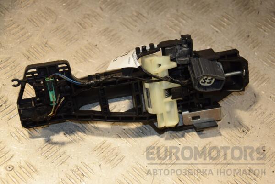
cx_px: 138
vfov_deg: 18.9
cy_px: 92
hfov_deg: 28.1
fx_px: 550
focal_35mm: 72
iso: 800
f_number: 5
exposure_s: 1/200
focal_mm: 48
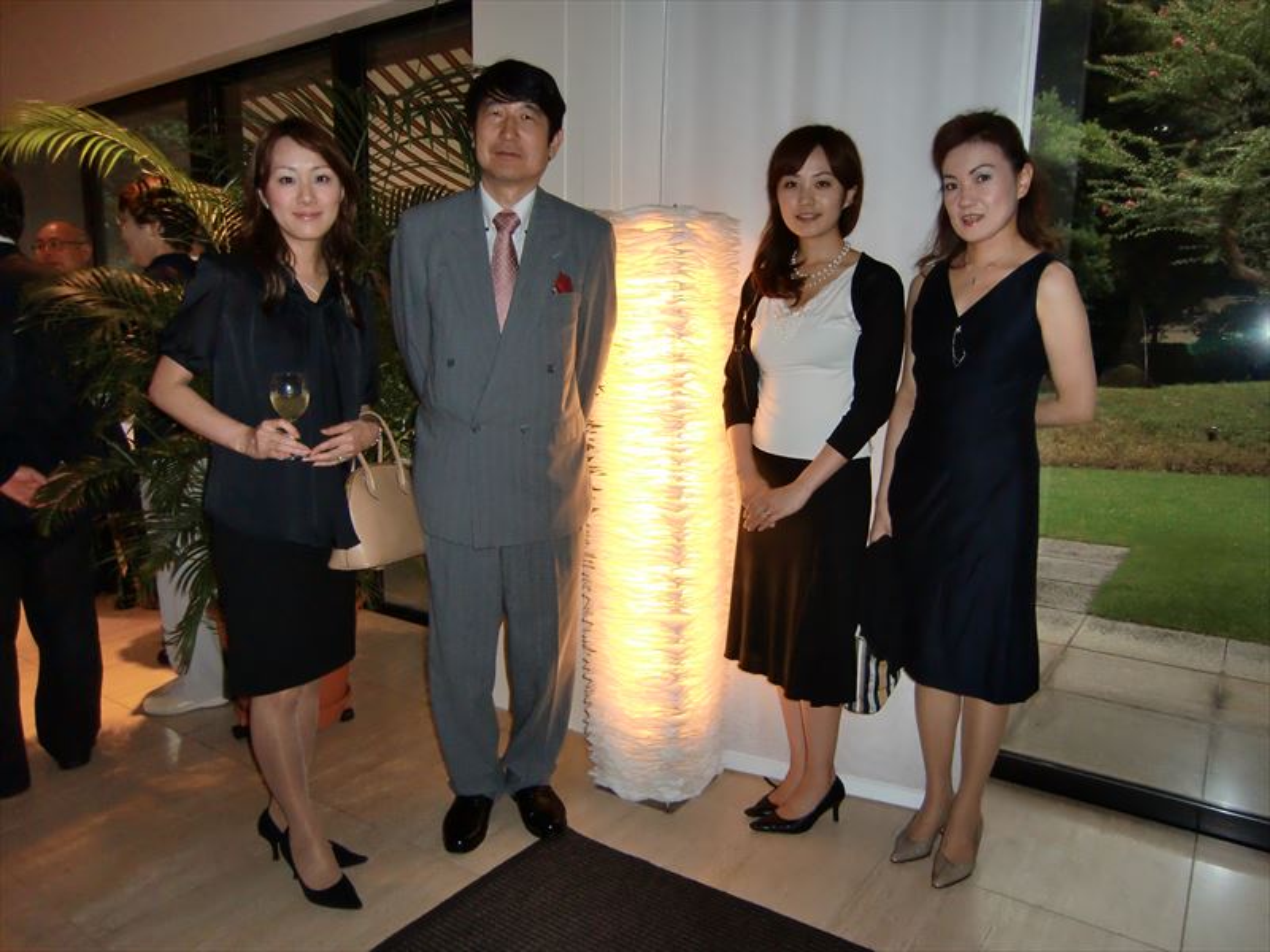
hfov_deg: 71.6
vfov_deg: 56.8
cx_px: 635
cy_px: 476
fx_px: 881
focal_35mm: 24
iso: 250
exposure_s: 1/30
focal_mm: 4.3
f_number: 3.2
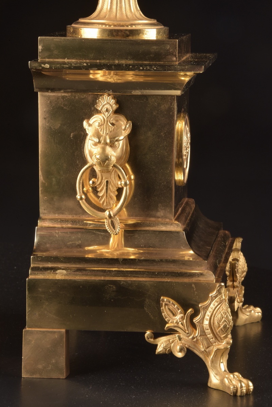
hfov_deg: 9.5
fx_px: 1642
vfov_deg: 14.1
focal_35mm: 145
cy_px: 204
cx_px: 136
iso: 400
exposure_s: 1/125
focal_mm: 145
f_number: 25
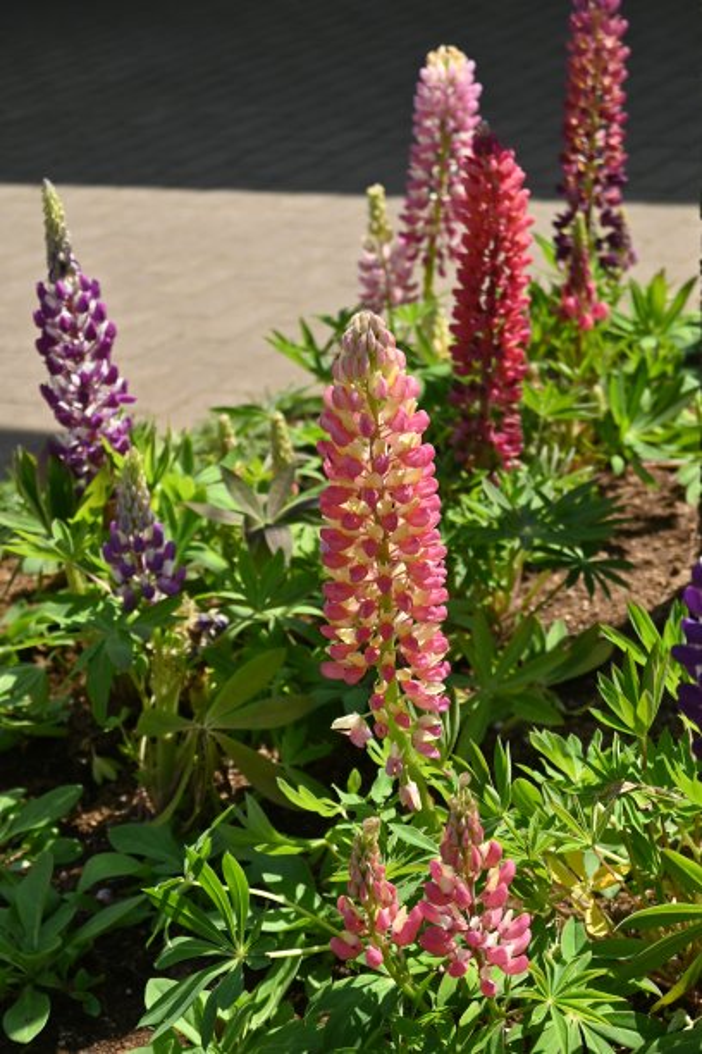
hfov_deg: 21.2
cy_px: 527
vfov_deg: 31.4
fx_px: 1872
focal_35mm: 64
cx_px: 351
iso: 160
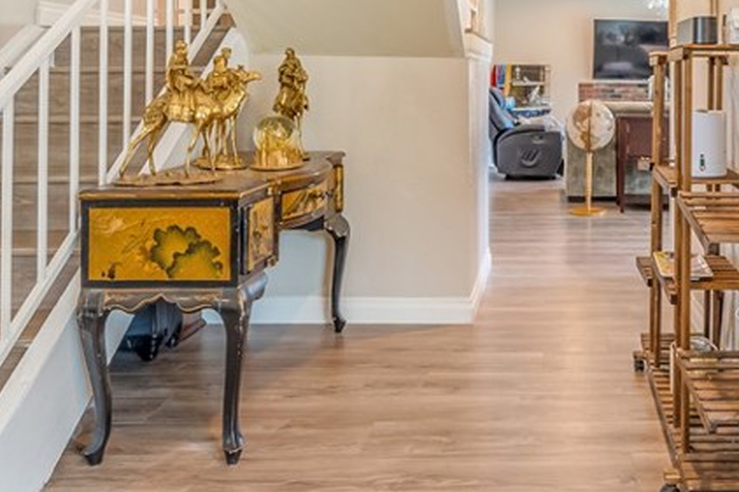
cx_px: 573
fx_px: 698
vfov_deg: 36.7
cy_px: 60
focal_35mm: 34
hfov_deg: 52.8
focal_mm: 14
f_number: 8
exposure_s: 1/4
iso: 100
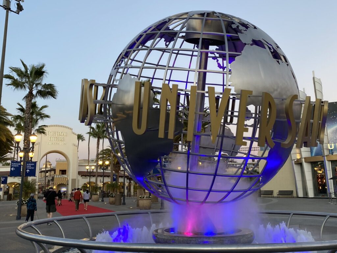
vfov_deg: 53.1
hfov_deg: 67.3
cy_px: 126
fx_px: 253
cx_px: 168
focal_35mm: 26
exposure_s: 1/60
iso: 64
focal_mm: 4.25
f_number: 1.8
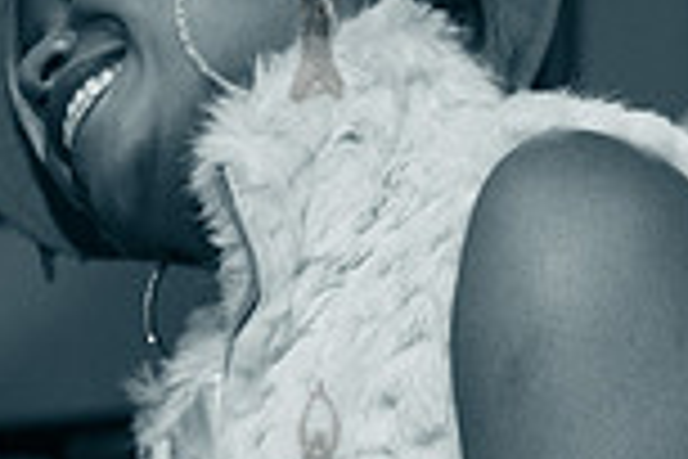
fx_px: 4051
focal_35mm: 212
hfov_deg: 9.7
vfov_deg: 6.5
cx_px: 315
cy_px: 457
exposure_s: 1/250
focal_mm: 56
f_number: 4.5
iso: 2000
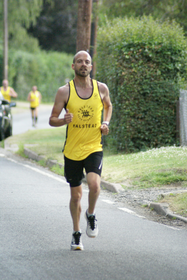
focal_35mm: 450
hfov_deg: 3.1
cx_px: 94
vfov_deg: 4.6
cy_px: 140
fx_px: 3500
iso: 1600
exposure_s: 1/400
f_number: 5.6
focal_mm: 300
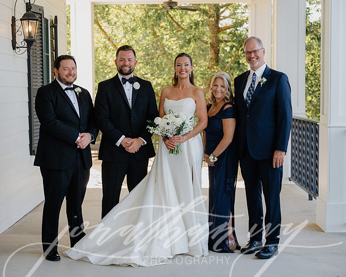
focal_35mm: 65
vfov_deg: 23.4
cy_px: 138
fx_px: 669
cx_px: 173
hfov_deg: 29.0
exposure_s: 1/160
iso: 200
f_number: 2.8
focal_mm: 58
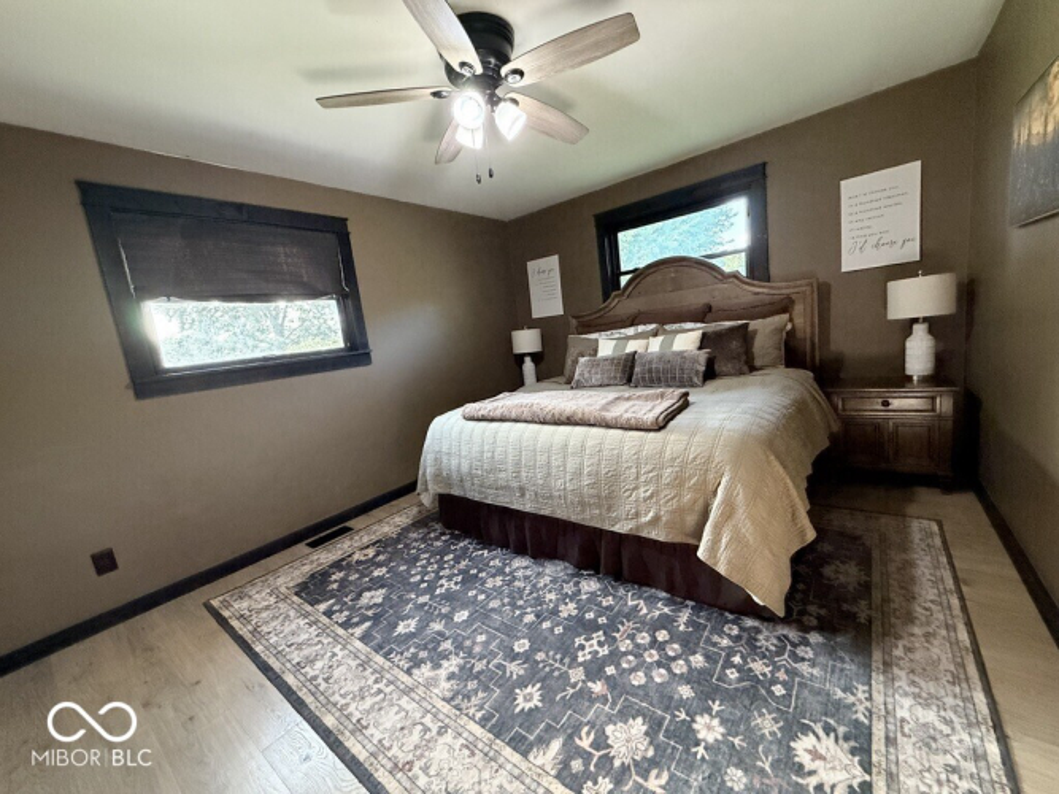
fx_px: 428
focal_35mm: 14
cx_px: 530
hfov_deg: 102.1
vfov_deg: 85.7
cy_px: 397
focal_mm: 2.22
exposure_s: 1/60
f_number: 2.2
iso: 500
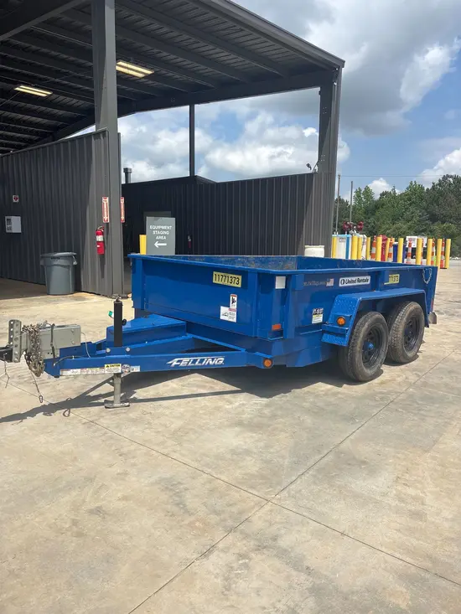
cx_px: 230
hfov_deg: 53.1
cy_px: 307
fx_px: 462
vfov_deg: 67.3
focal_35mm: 26
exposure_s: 1/4630
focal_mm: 5.96
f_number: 1.6
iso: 50
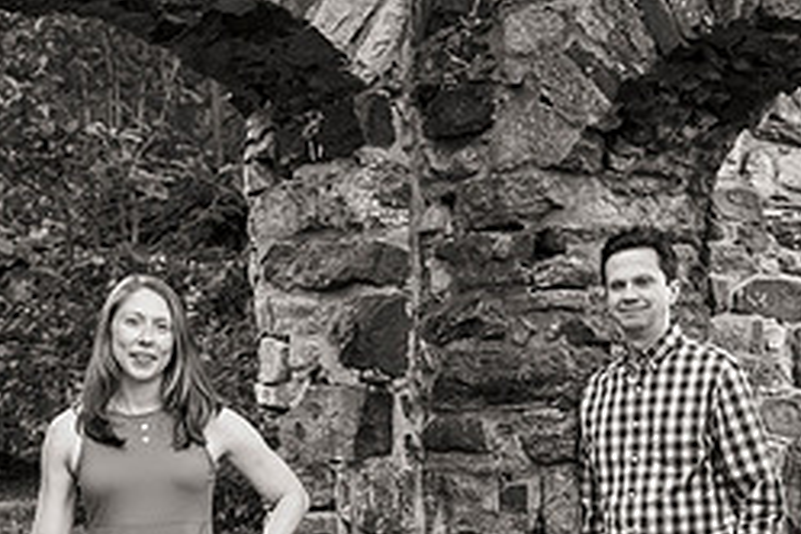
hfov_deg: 31.9
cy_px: 513
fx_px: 1402
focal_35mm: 63
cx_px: 409
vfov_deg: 21.0
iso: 800
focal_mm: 27
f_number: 4
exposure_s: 1/125
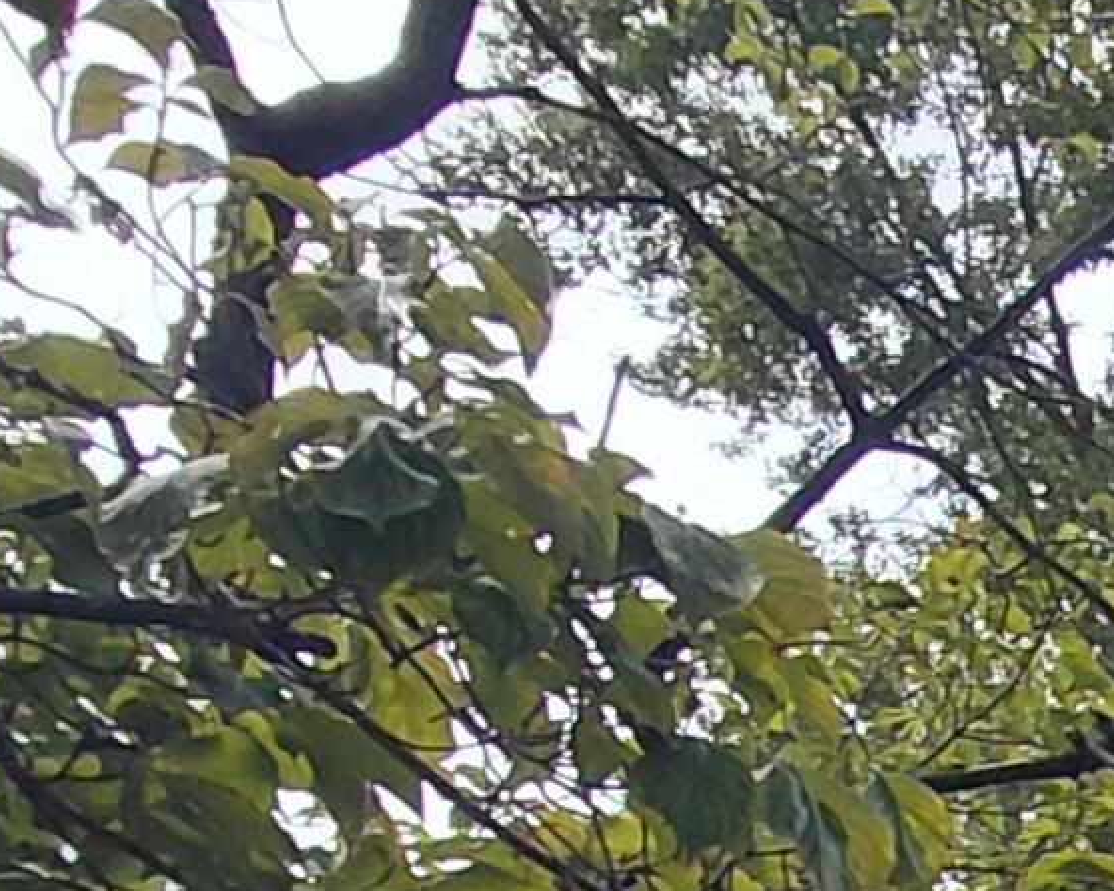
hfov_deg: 17.4
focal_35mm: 84
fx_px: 2769
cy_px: 1740
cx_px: 2138
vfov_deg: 15.1
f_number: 2.2
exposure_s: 1/894
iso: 40
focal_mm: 1.64
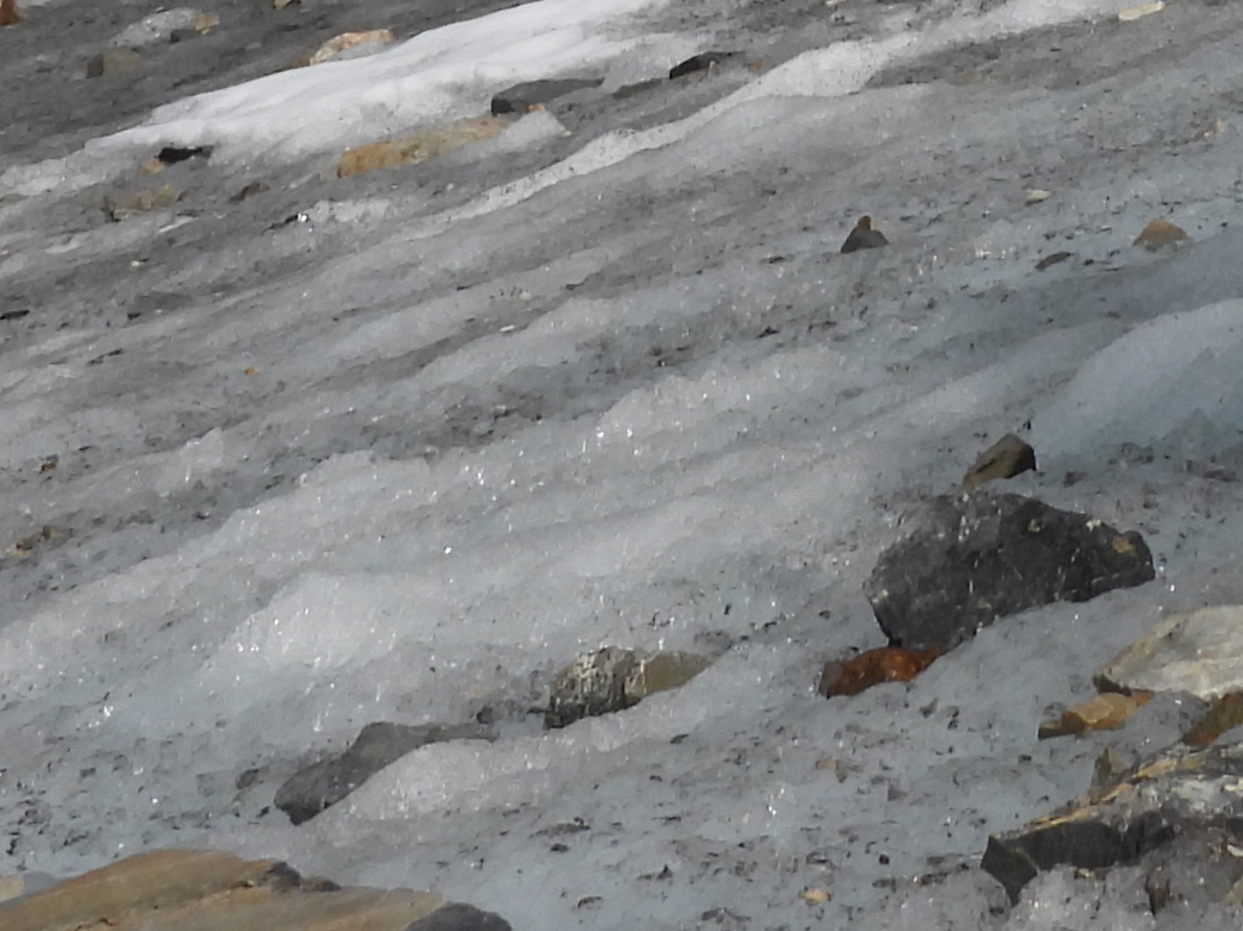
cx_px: 1301
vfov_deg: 9.2
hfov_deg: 12.5
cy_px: -623
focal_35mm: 156
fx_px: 5600
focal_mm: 6.2
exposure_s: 1/1600
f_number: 4.5
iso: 100
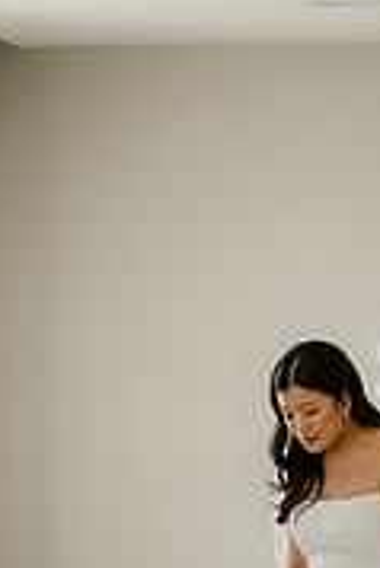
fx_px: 3397
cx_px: 345
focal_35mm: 215
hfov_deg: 6.4
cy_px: 533
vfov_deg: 9.5
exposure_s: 1/160
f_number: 1.8
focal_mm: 85
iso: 64
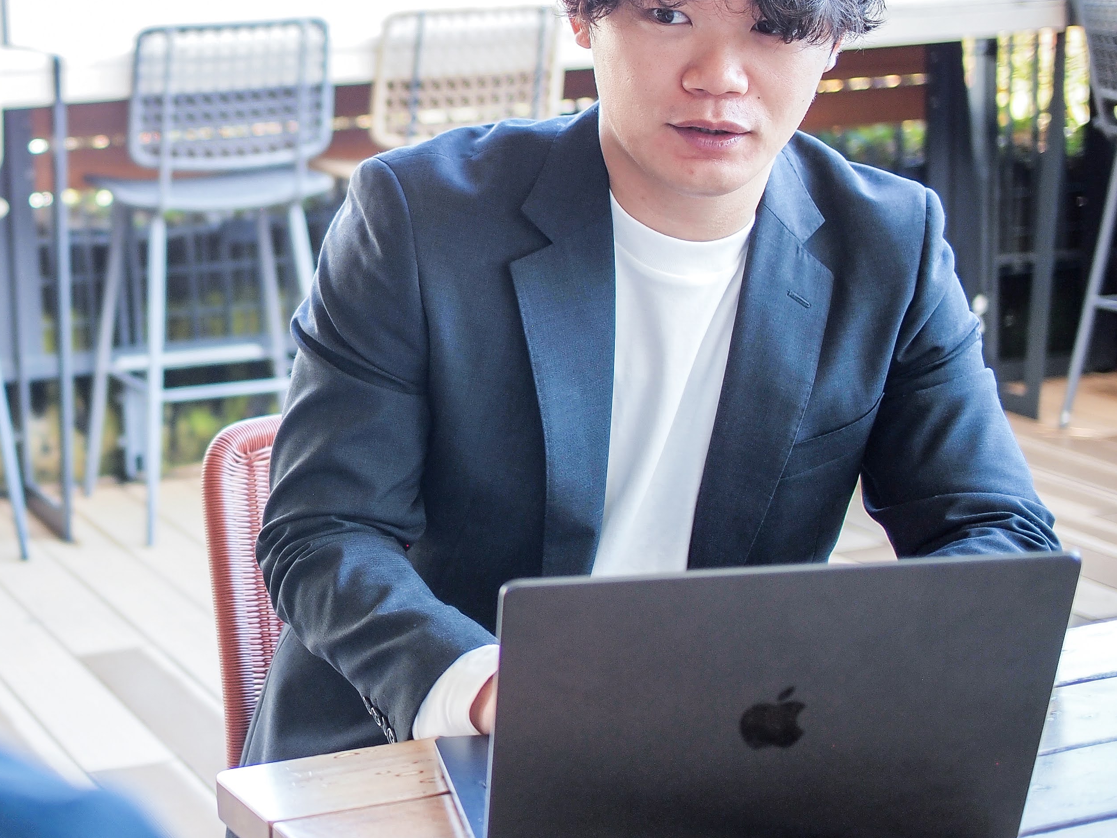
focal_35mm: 80
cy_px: 243
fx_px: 2581
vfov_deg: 18.4
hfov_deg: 24.1
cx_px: 236
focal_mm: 25
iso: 200
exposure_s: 1/160
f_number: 1.8
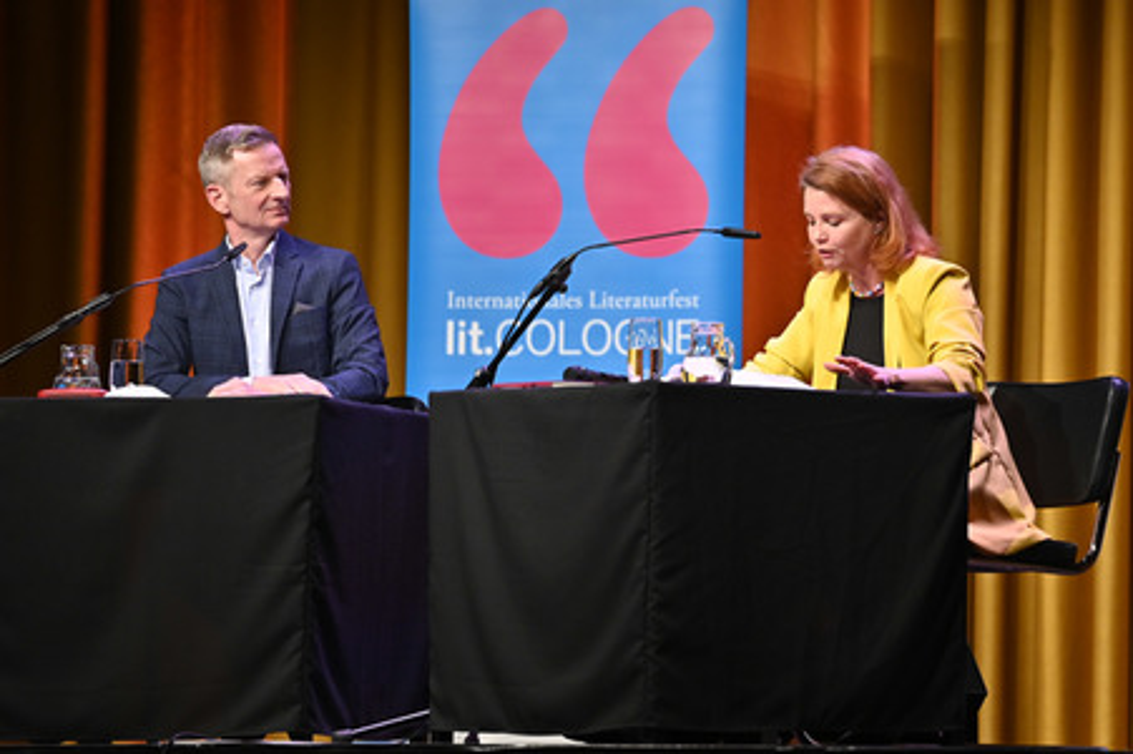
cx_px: 566
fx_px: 6290
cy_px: 377
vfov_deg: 6.9
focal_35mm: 200
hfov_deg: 10.3
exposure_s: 1/500
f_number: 2.8
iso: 1000
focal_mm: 200
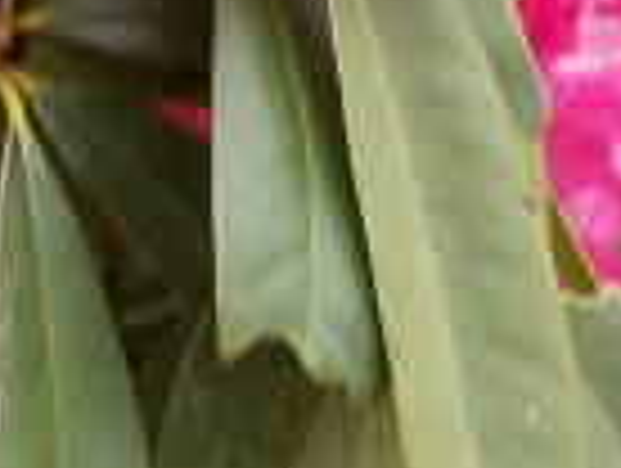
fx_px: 2660
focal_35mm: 148
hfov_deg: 13.3
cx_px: 198
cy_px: -360
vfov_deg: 9.6
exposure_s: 1/20
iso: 125
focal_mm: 5.8
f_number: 3.1
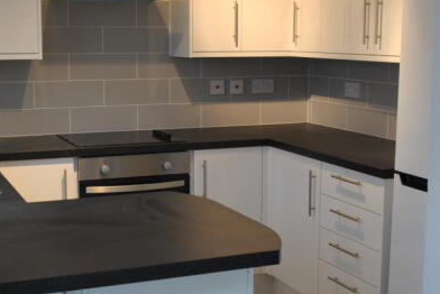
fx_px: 734
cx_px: 191
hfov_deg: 33.3
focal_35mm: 60
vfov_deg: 22.7
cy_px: 144
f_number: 4
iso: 360
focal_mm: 24
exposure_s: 1/30
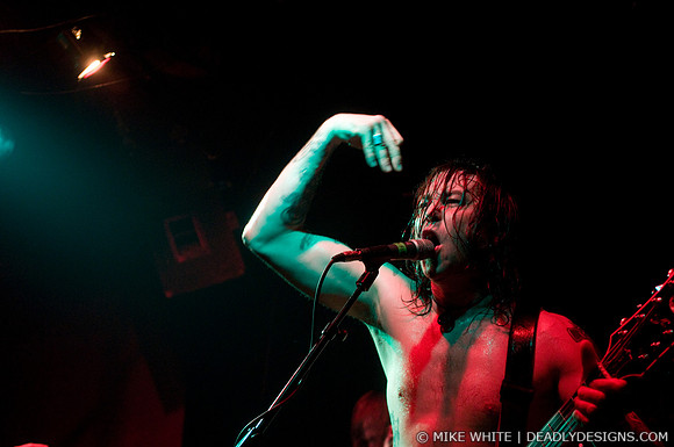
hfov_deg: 37.9
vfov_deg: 25.7
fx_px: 982
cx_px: 337
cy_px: 224
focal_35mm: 52
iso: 1250
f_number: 2.8
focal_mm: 35
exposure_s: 1/80
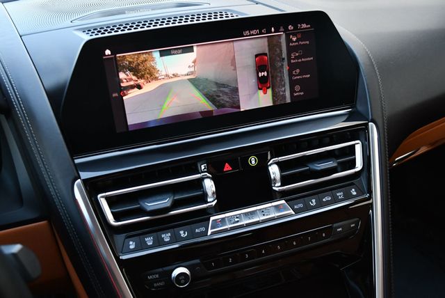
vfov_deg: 36.9
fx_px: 445
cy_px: 149
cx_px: 222
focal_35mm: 36
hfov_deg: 53.1
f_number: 3.5
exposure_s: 1/160
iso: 800
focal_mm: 18
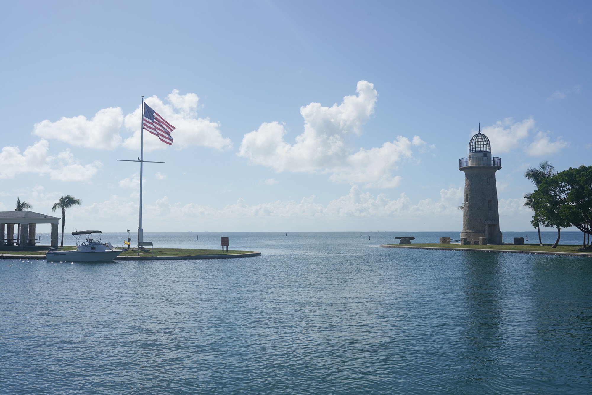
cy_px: 198
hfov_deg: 51.9
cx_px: 296
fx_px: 608
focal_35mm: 37
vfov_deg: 36.0
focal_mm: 37
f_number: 13
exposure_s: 1/320
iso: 100
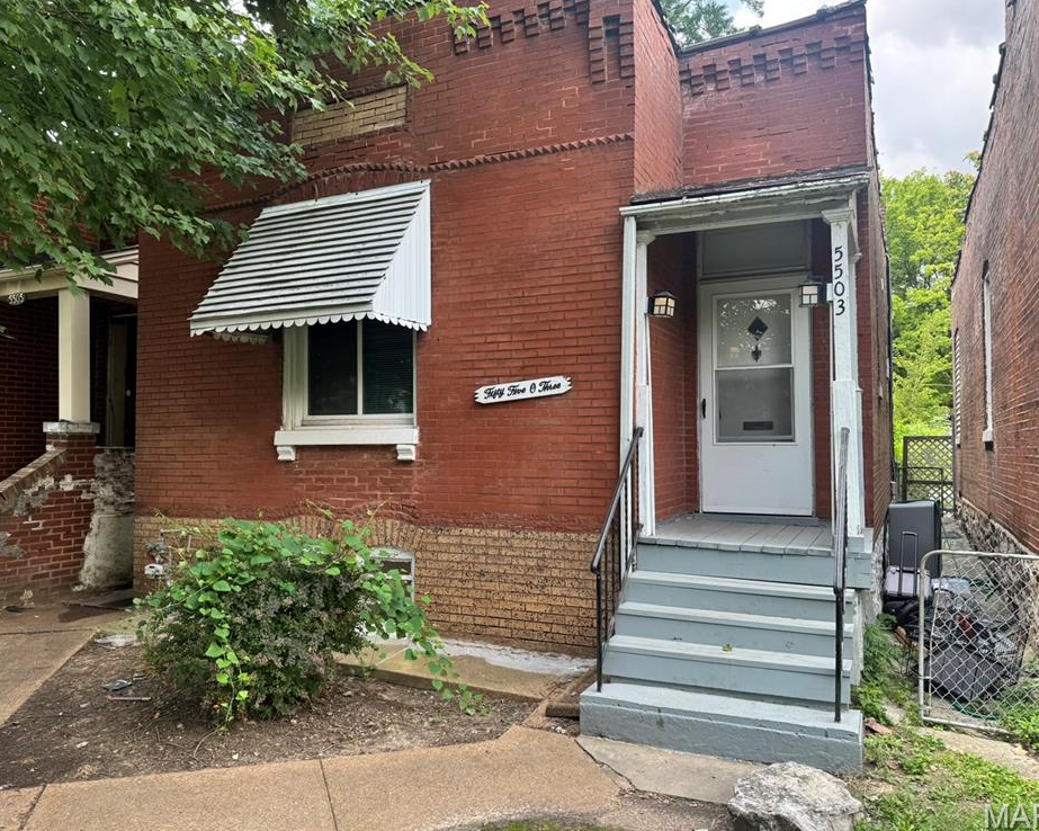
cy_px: 408
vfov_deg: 54.9
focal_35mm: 26
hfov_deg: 66.0
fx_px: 799
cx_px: 520
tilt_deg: +2.7
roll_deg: +0.2
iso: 80
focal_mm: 6.76
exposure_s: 1/562
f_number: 1.78
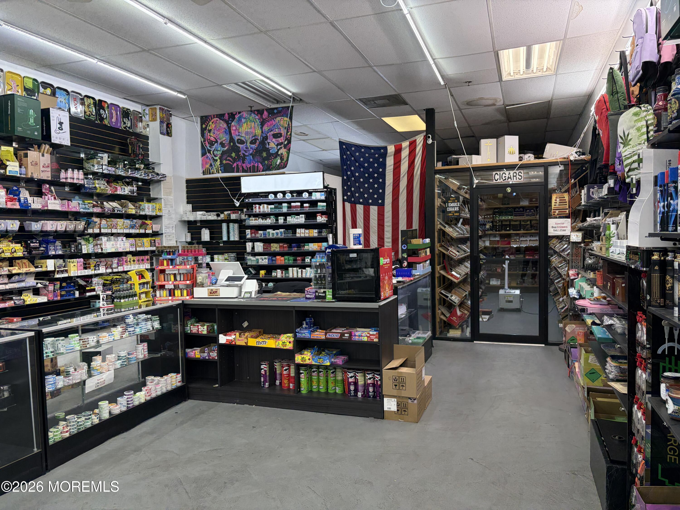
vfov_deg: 53.1
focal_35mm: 26
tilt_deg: -2.6
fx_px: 511
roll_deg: +2.0
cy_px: 255
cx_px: 340
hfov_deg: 67.3
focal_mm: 5.96
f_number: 1.6
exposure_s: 1/185
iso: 125
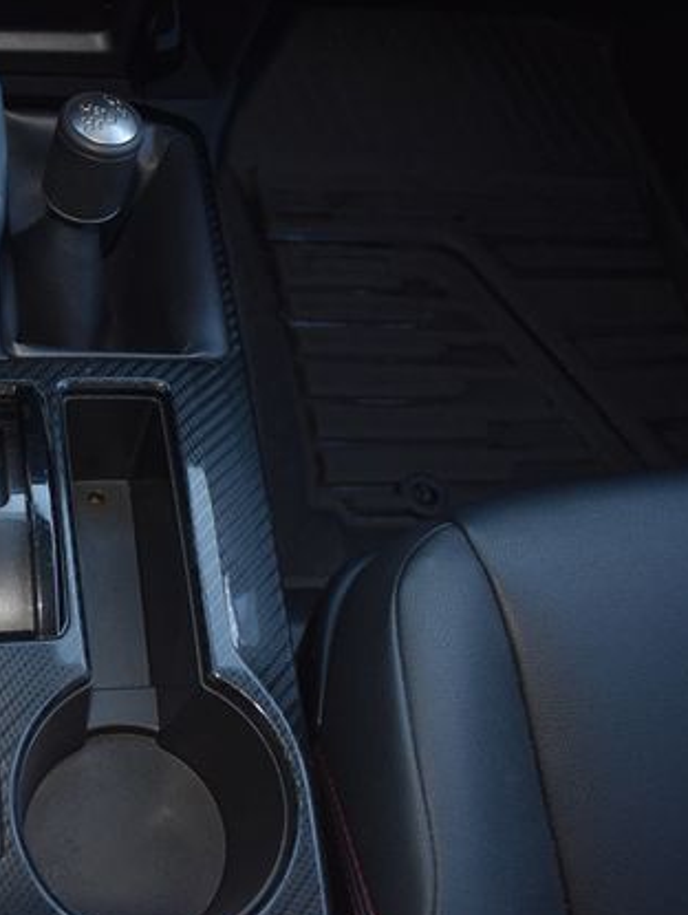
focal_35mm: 40
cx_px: 82
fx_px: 1058
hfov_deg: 34.2
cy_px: 464
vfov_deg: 46.8
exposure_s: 1/80
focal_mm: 18
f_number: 3.5
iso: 360
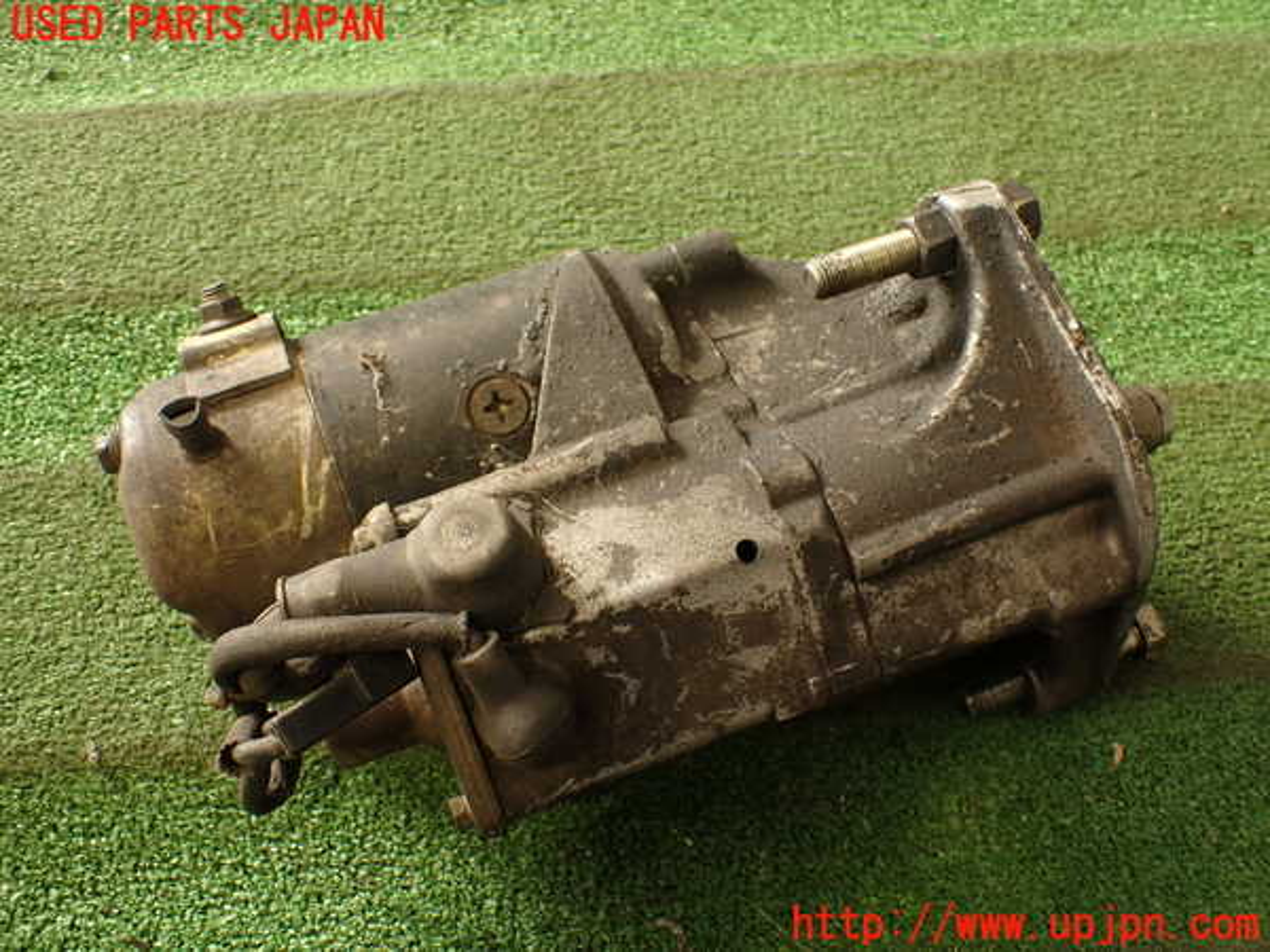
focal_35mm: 32
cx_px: 635
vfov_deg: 44.2
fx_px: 1174
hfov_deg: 56.8
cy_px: 476
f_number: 2.4
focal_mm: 5.79
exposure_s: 1/50
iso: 200
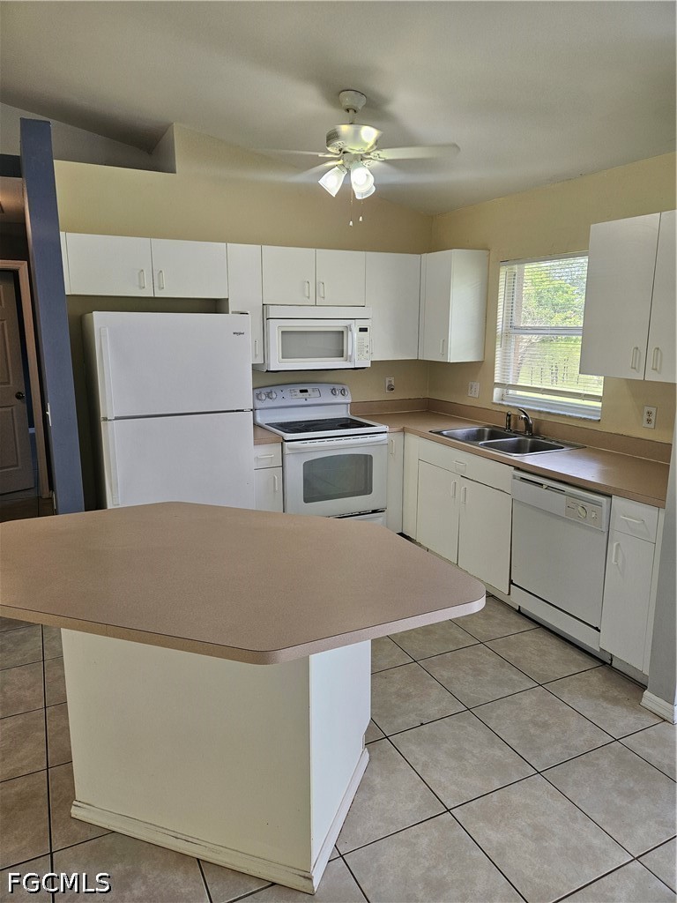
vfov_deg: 73.9
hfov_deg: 58.9
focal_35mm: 23
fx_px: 600
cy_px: 452
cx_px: 338
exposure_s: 1/120
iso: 64
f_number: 1.8
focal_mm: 5.4
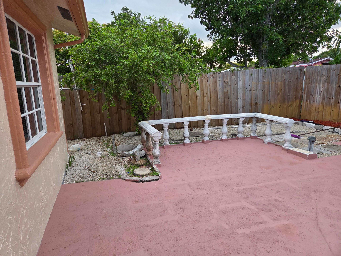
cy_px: 128
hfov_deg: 73.9
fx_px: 227
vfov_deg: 58.9
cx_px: 170
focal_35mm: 23
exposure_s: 1/359
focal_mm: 5.4
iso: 64
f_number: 1.8
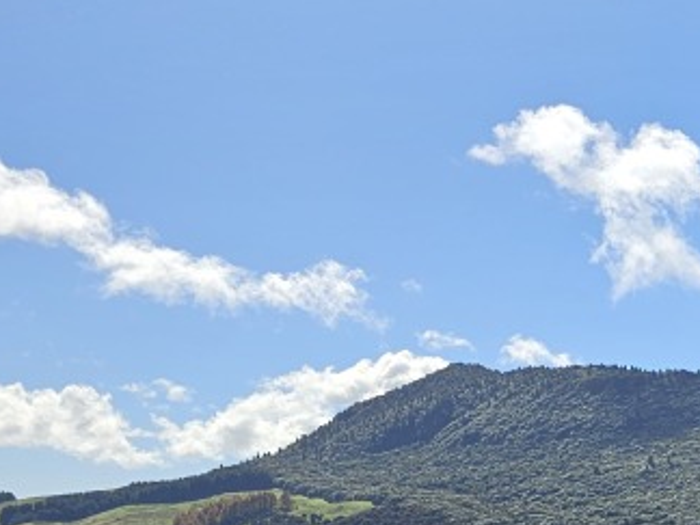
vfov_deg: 15.0
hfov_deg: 18.1
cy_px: 806
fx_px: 1840
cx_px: 1169
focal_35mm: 91
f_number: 1.7
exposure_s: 1/1157
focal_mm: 6.3
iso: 10
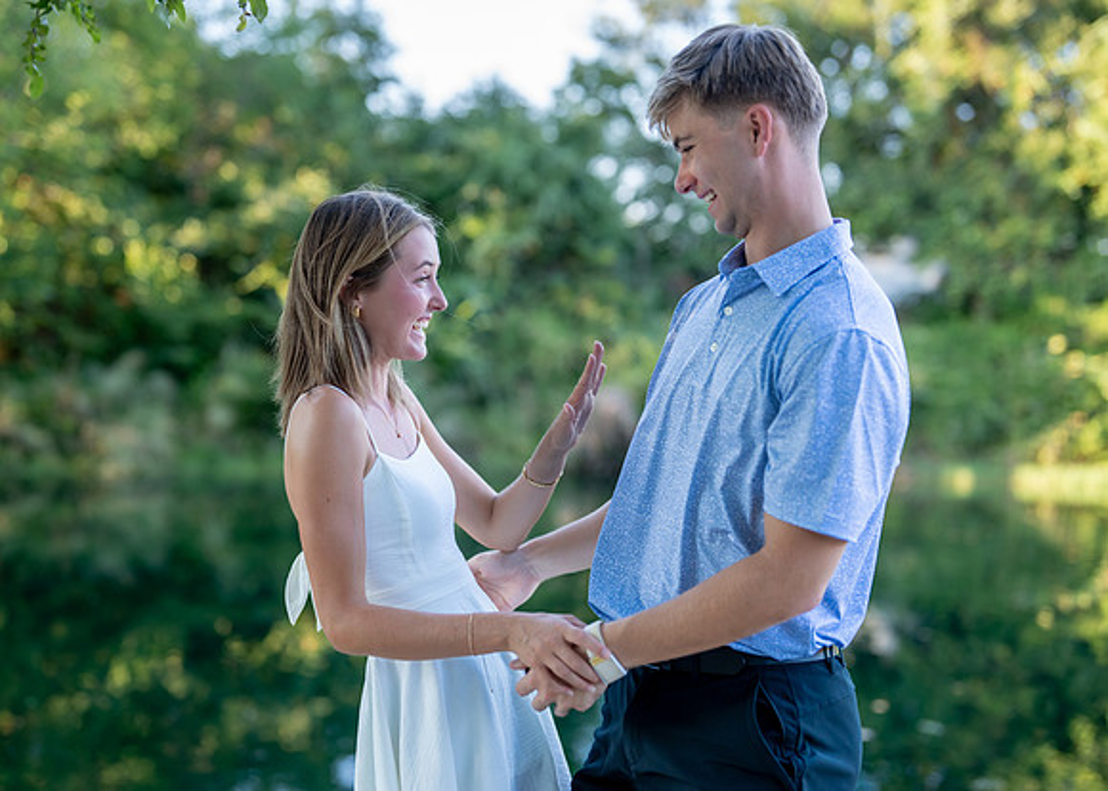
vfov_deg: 26.8
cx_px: 513
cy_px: 394
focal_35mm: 53
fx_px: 1662
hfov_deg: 36.9
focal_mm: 50
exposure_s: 1/640
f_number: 1.8
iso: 250
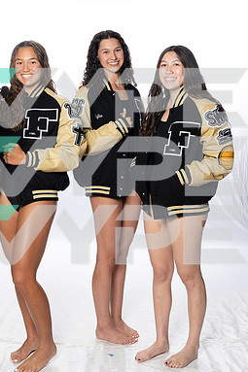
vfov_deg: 33.4
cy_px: 167
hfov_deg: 22.6
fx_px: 621
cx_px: 106
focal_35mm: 60
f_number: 8
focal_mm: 51
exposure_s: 1/250
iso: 800
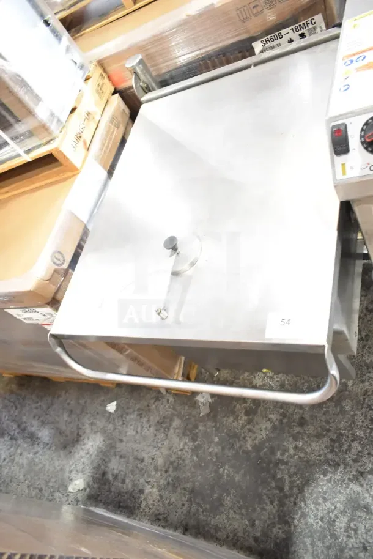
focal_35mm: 27
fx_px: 419
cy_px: 280
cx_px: 186
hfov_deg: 48.0
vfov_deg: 67.4
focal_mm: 18
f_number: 3.5
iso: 640
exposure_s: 1/30
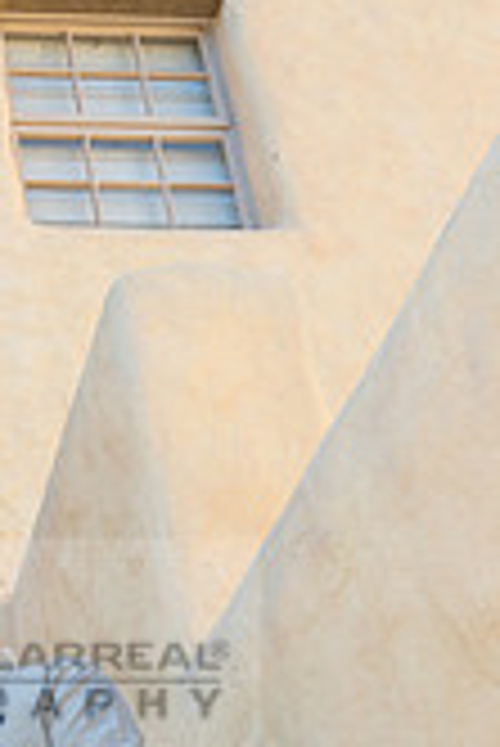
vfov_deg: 29.9
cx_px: -122
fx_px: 1351
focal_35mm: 65
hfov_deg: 19.6
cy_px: 644
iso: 200
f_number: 7.1
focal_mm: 24
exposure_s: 1/200
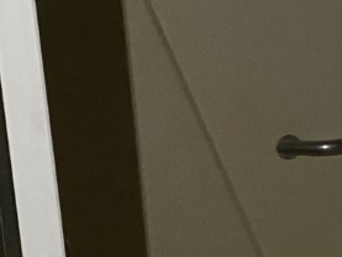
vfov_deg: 11.0
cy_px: 132
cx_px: 474
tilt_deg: -17.1
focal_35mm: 135
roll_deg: +1.6
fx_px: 1334
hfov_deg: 13.9
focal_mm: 4.25
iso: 800
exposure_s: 1/30
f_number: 1.8
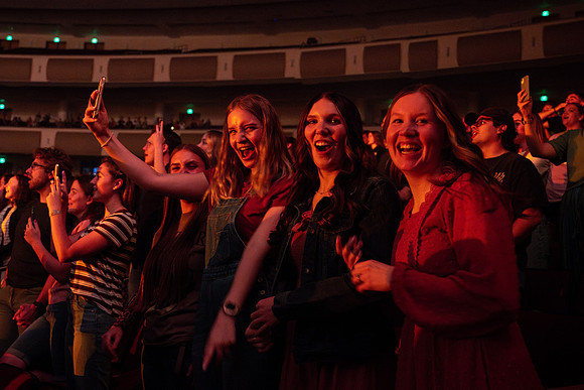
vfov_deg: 29.2
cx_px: 257
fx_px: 746
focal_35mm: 46
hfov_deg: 42.7
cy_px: 148
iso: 4000
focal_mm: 37
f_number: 4
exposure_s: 1/50
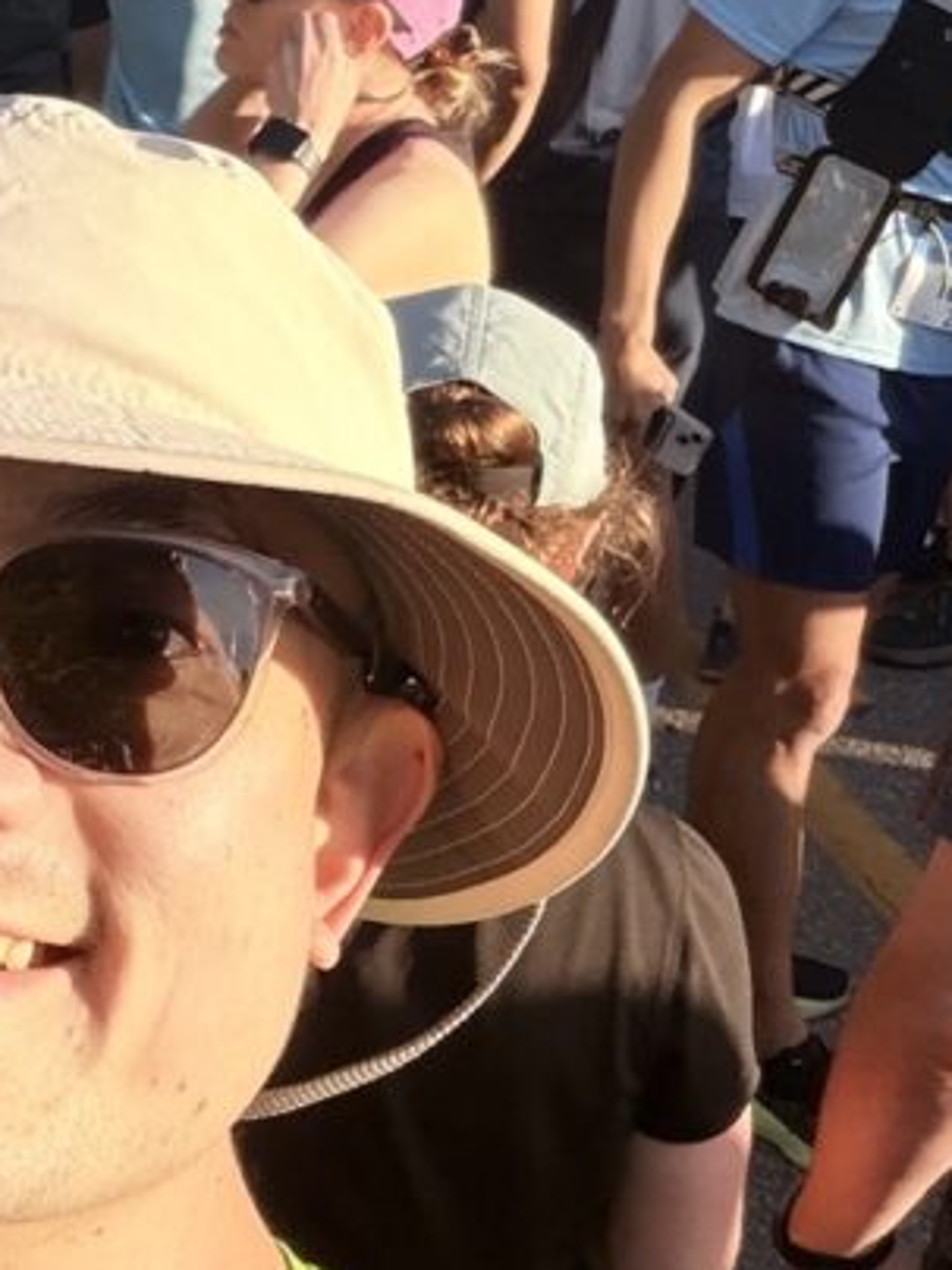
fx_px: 2787
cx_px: -129
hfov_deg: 18.6
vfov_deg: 25.5
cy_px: 443
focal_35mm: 76
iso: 25
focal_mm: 2.71
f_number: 1.9
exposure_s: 1/539
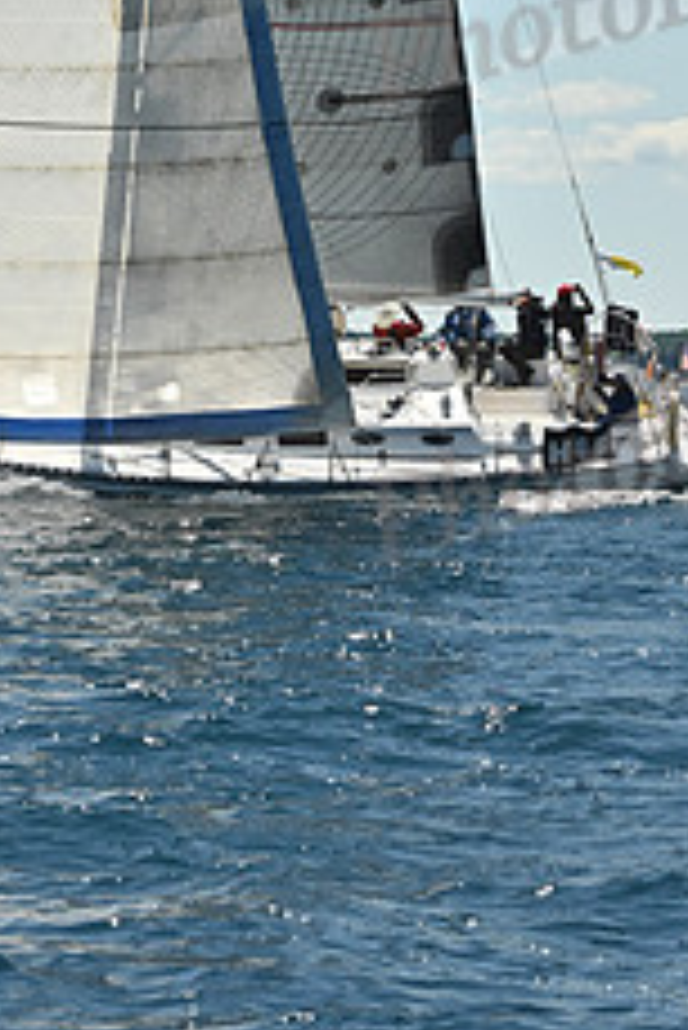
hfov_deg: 6.0
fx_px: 6526
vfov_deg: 8.9
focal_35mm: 228
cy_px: -180
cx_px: 137
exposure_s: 1/1000
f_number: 11
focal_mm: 90
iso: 320
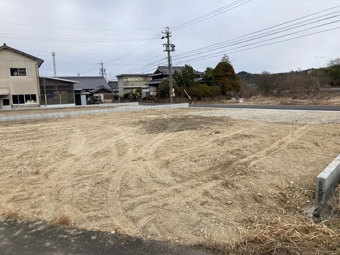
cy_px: 128
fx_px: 275
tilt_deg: -6.5
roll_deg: +1.9
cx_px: 170
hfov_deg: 63.4
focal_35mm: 28
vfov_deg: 49.7
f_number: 1.8
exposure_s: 1/2000
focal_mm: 3.99
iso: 20
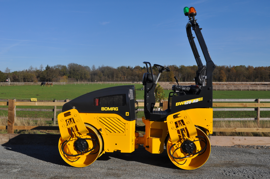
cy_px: 90
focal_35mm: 44
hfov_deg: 45.0
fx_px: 326
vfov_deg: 30.8
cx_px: 135
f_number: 10
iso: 200
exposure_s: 1/400
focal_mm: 29
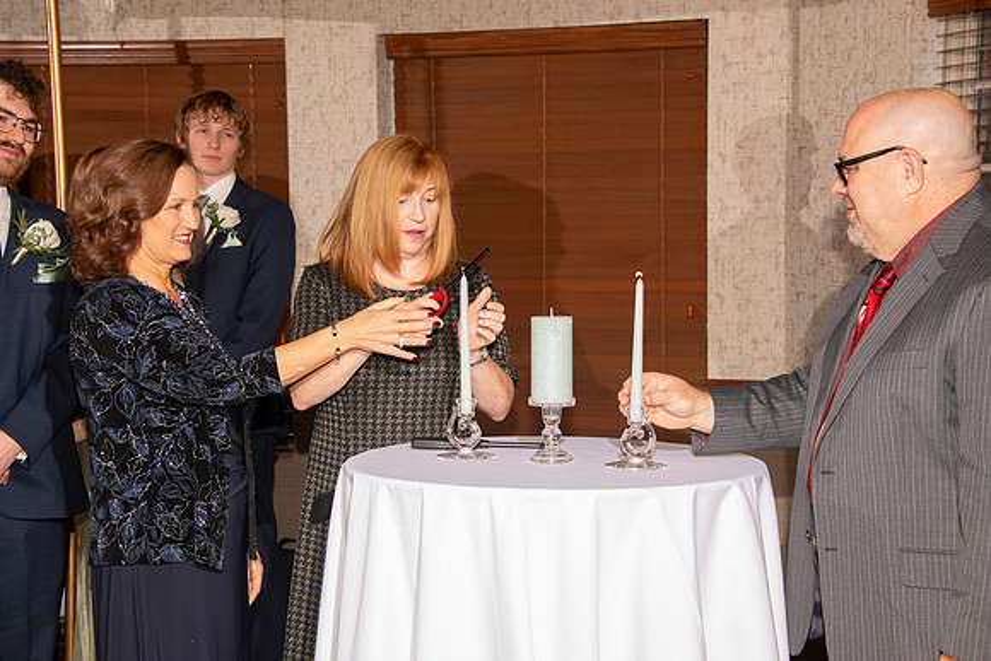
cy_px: 330
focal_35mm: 70
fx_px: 1927
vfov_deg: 19.5
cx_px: 496
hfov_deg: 28.8
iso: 1000
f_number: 9
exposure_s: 1/160
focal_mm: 70
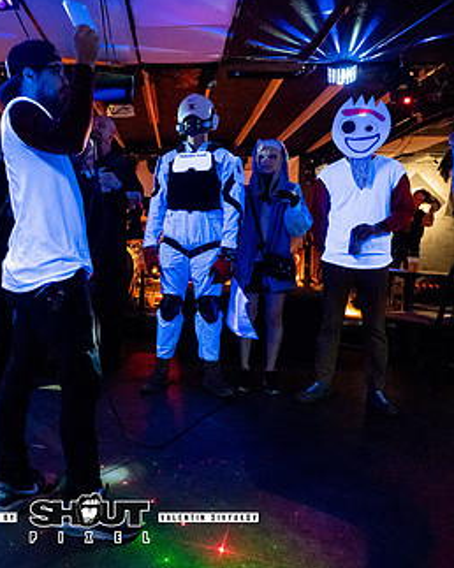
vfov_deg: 63.7
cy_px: 237
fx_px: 454
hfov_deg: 51.9
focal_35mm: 27
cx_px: 144
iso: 3200
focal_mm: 14
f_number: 2.8
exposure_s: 1/160
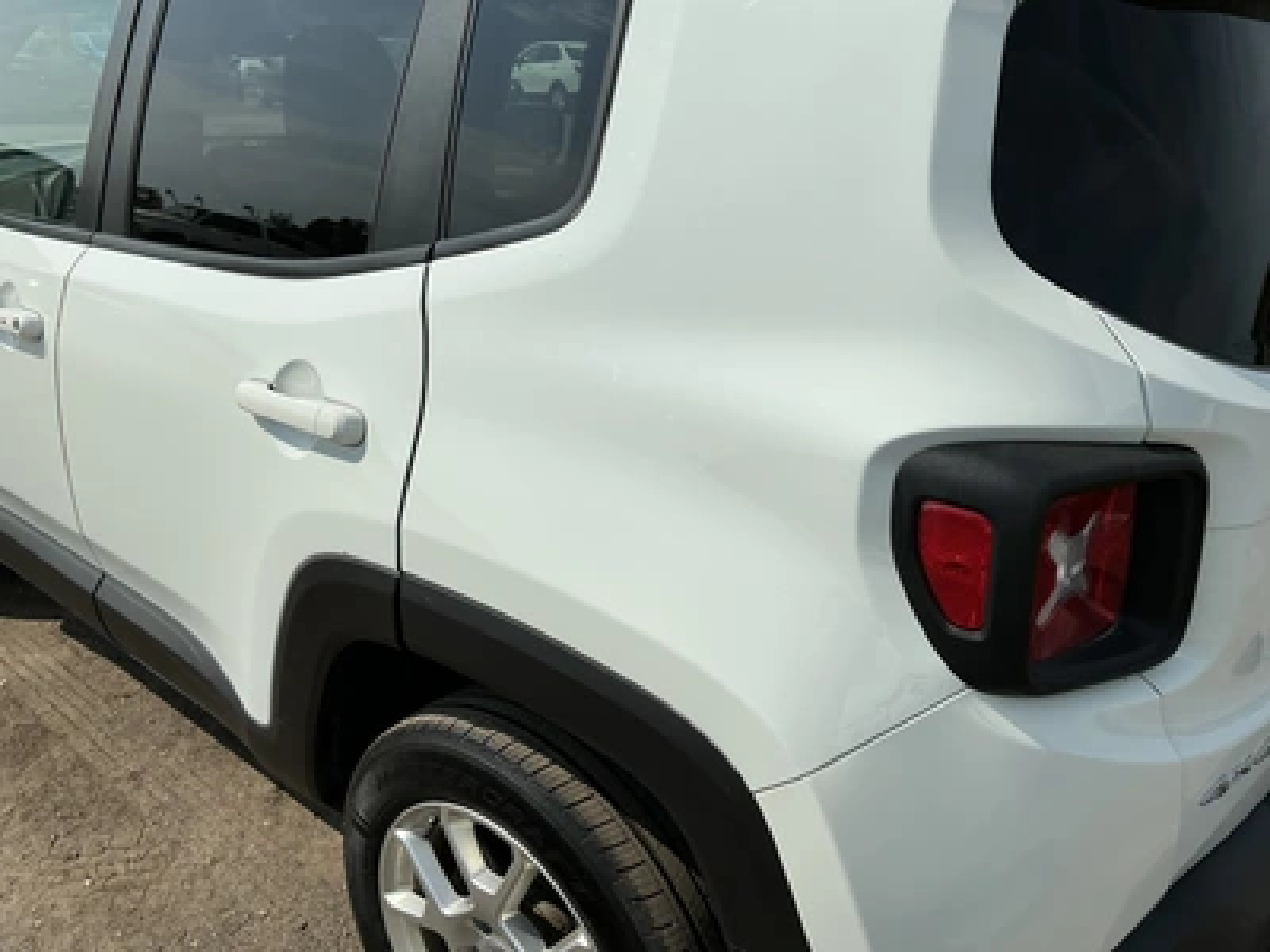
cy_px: 476
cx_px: 635
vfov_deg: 49.7
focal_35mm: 28
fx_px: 1027
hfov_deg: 63.4
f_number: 1.8
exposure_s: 1/4785
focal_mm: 3
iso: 25
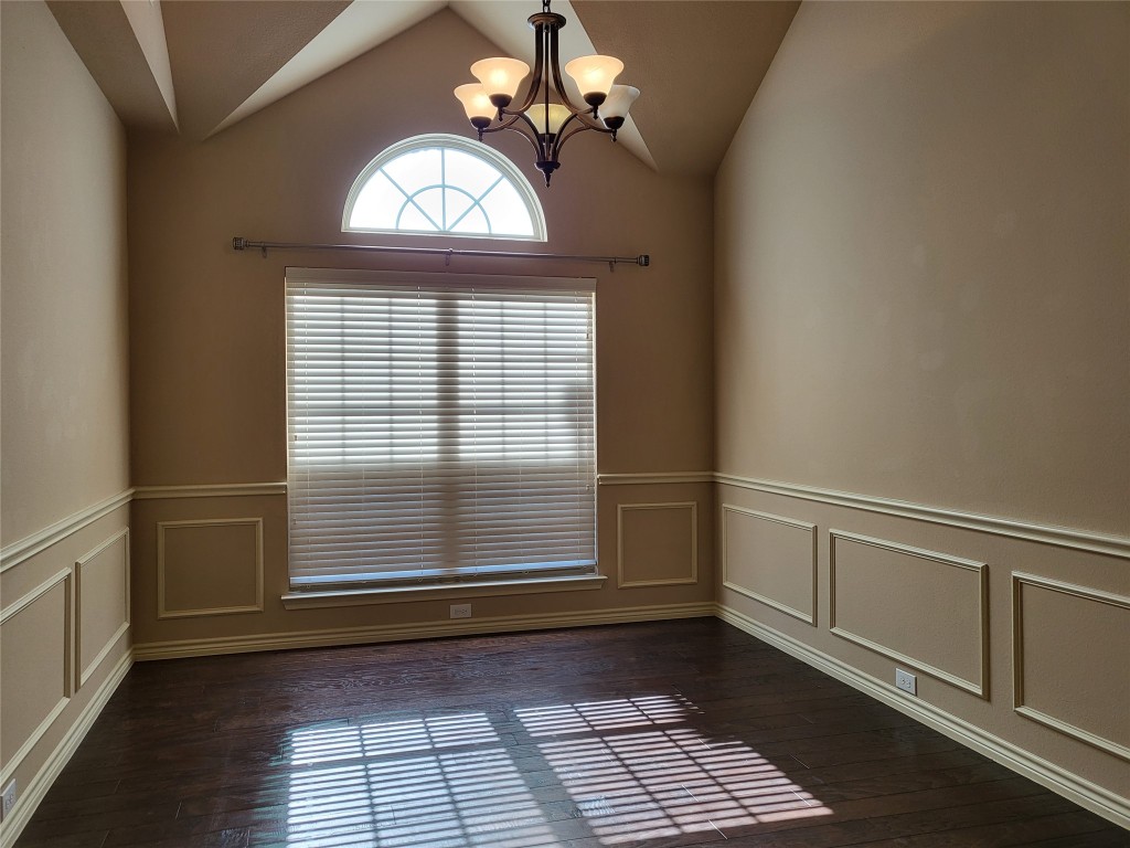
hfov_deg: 67.3
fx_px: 849
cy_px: 424
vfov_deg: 53.1
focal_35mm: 26
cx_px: 565
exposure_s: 1/120
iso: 50
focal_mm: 4.25
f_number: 1.8
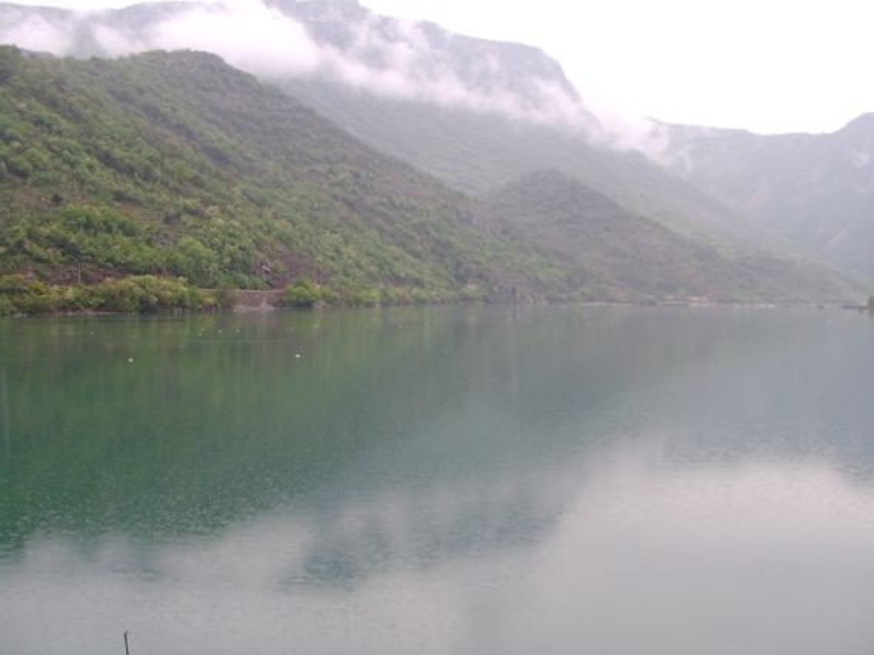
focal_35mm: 38
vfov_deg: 37.7
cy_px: 328
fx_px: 959
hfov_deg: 49.0
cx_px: 437
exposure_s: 1/201
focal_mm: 5.8
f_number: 3.5
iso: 50
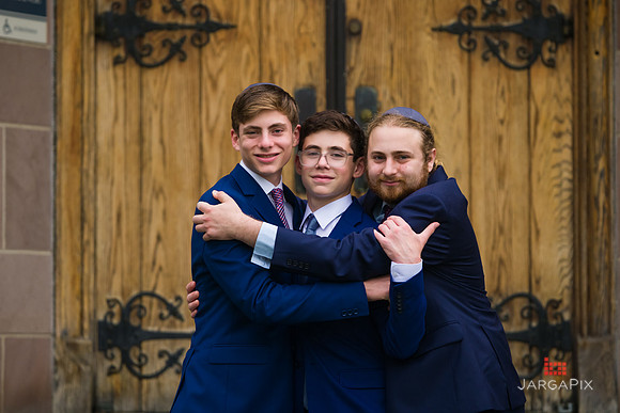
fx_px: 3266
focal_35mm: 190
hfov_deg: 10.8
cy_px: 168
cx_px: 310
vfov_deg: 7.2
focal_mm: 160
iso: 400
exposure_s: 1/320
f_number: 4
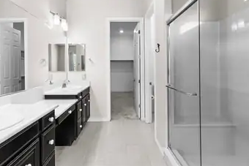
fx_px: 138
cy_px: 69
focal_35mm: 20
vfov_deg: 61.6
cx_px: 118
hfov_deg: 83.9
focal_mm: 17
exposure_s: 1/10
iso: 400
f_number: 8
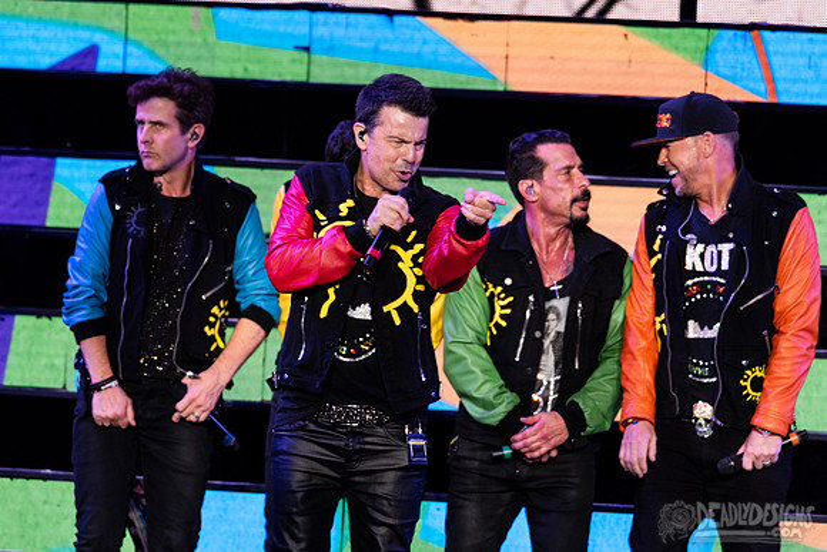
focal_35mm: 741
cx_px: 317
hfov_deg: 2.8
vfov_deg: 1.9
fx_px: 17018
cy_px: 284
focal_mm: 600
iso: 2000
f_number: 6.3
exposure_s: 1/800
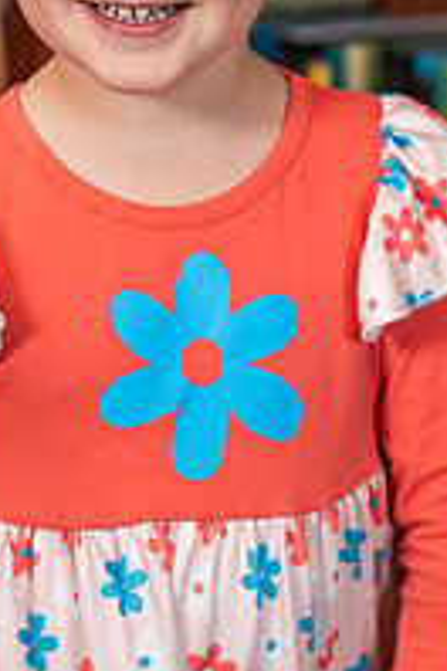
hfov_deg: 8.6
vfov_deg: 12.9
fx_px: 2961
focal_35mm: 159
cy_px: 163
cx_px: 142
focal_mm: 70
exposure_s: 1/160
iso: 500
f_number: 4
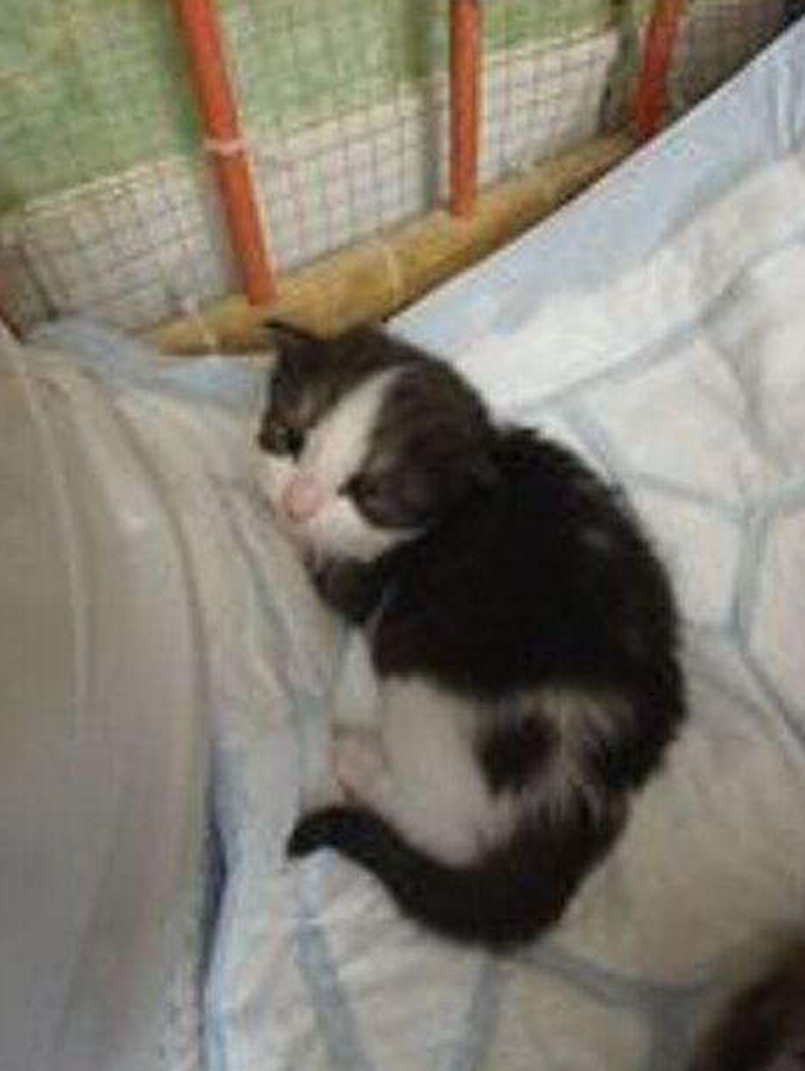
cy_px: 540
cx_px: 399
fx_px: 805
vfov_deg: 67.3
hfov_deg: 53.1
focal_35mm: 26
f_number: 1.8
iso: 1250
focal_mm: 4.65
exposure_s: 1/20
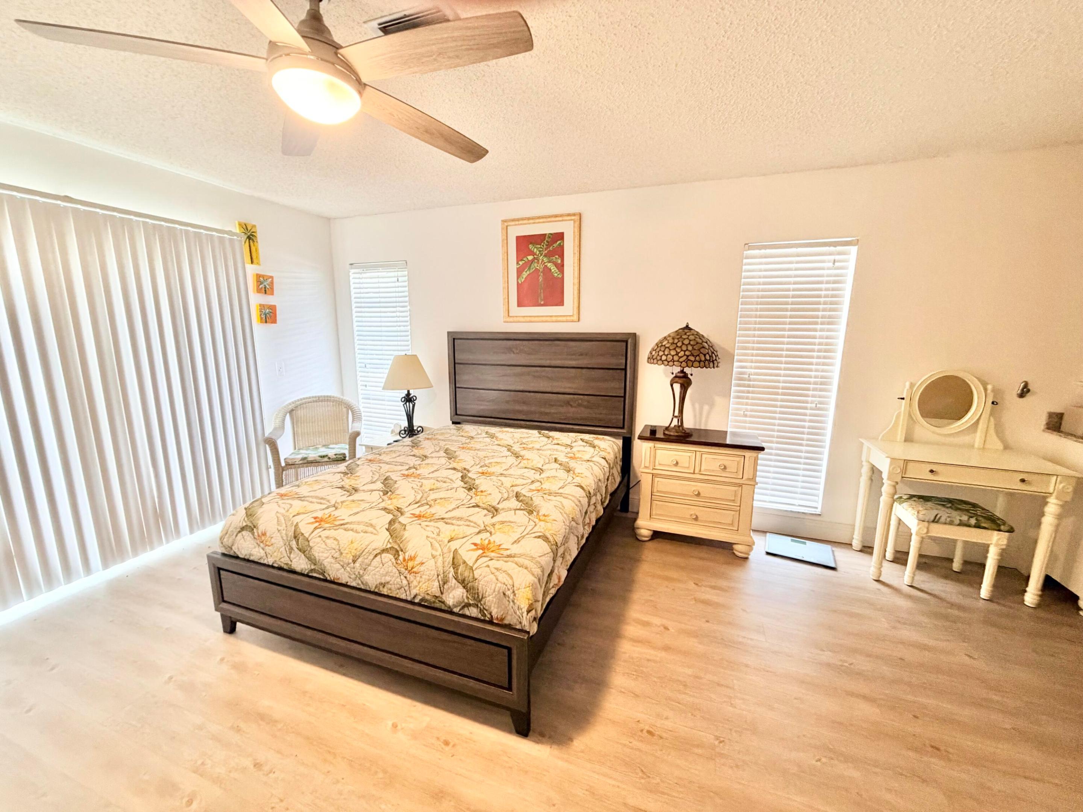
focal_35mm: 14
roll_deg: +0.5
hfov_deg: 102.1
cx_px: 542
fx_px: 438
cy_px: 406
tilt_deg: -10.7
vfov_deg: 85.7
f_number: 2.2
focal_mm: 2.22
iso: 250
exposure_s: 1/60
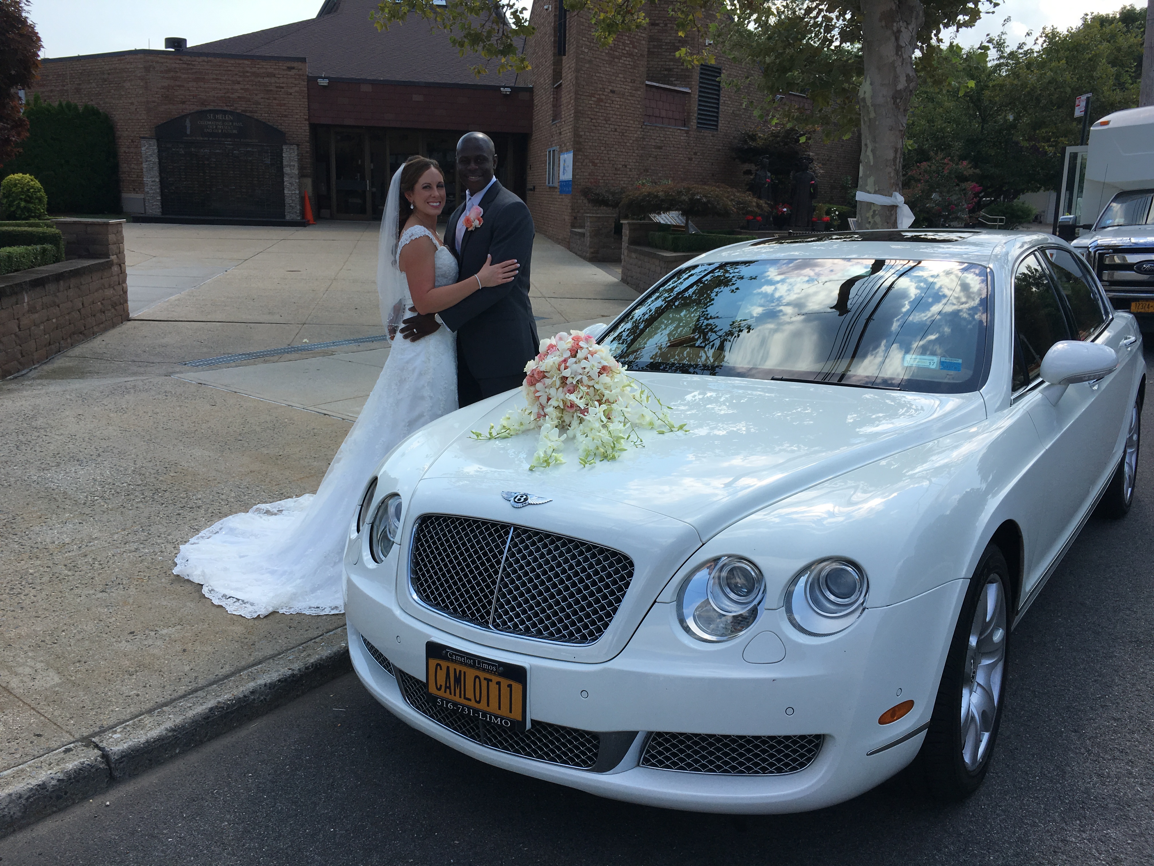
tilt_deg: -16.0
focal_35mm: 29
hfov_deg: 61.7
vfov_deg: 48.2
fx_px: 967
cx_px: 577
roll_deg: -1.2
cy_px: 433
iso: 25
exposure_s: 1/1326
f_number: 2.2
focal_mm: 4.15
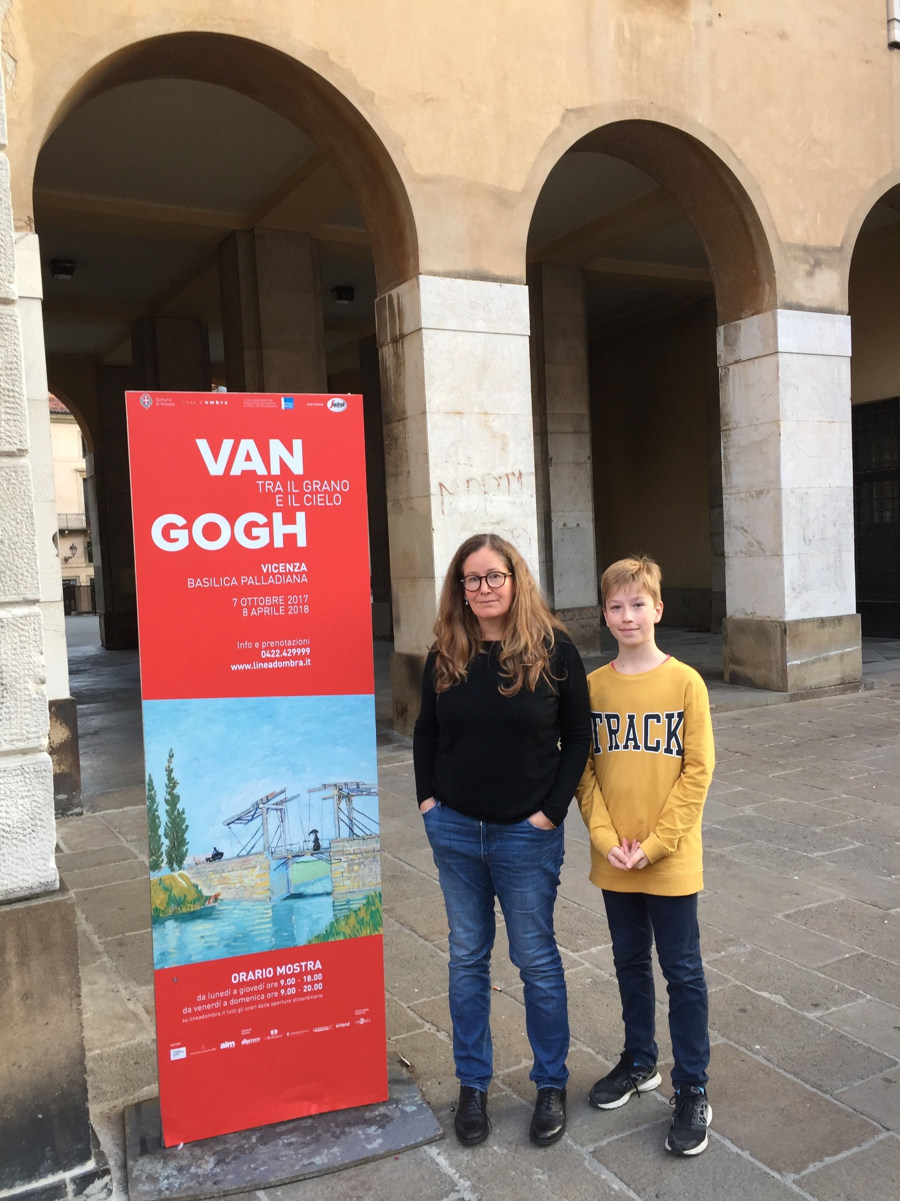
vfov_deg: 61.7
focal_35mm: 29
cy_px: 600
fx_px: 1005
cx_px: 450
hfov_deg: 48.2
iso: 32
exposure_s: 1/50
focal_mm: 4.15
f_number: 2.2
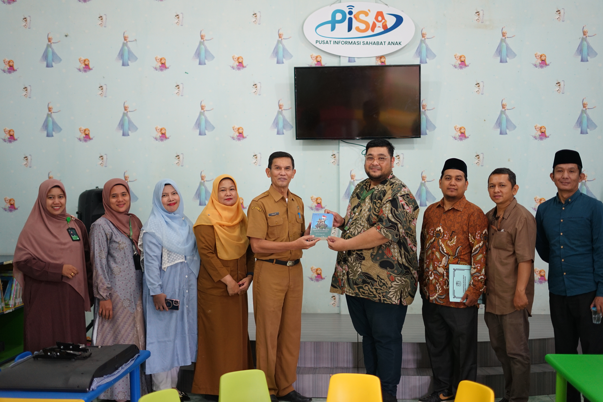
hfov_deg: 39.6
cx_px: 302
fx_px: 837
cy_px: 201
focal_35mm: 50
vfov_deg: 27.0
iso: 640
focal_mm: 50
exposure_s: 1/100
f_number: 1.8
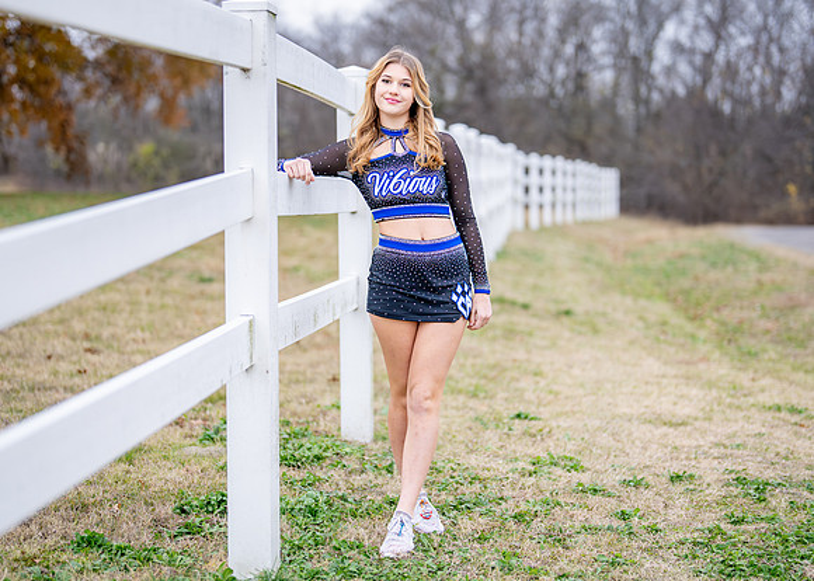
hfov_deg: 32.0
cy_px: 271
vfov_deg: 23.2
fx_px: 1417
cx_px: 408
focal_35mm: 61
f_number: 1.2
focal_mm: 50
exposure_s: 1/800
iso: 500
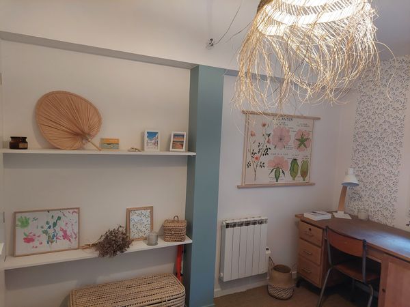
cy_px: 154
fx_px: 284
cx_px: 205
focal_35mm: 24
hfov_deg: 71.6
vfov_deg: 56.8
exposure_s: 1/60
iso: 400
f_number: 1.8
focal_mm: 5.23
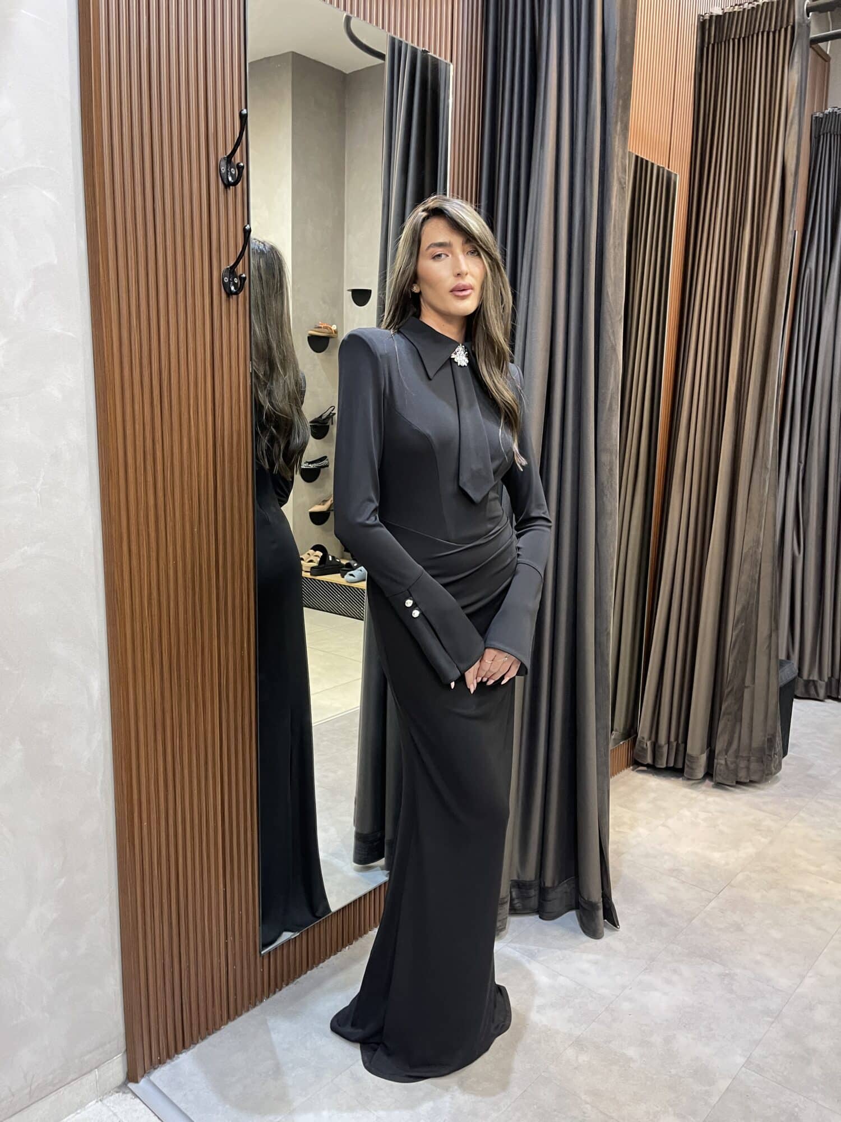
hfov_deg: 54.9
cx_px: 420
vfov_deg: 69.4
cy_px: 561
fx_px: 810
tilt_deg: -10.7
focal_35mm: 25
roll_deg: -1.7
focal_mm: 5.1
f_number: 1.6
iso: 200
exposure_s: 1/50
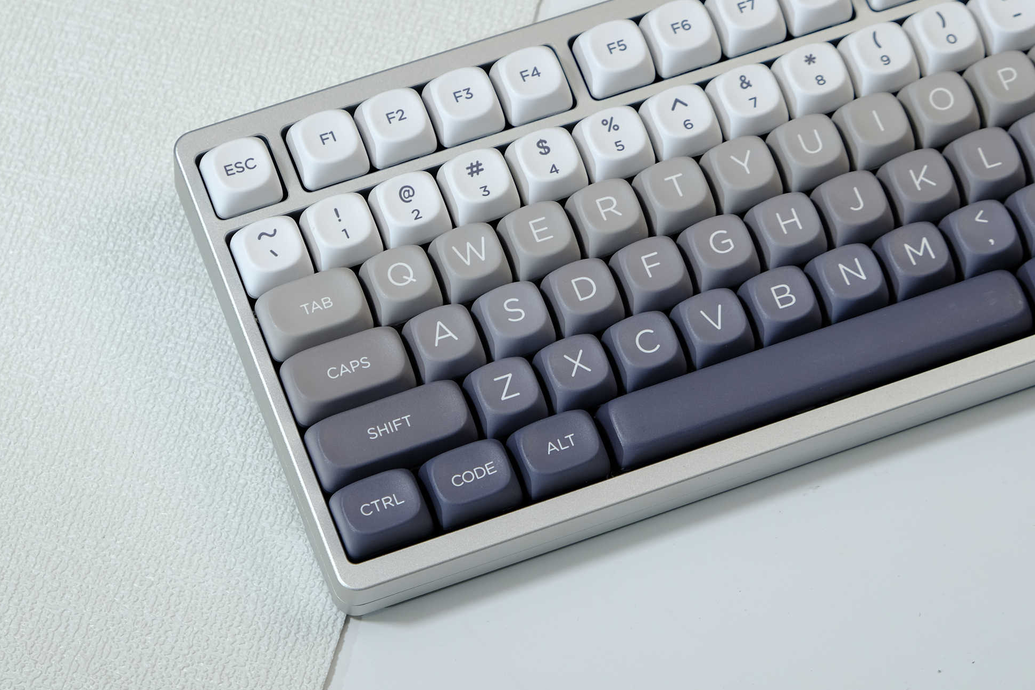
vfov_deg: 10.7
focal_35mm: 128
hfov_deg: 16.0
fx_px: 3680
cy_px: 306
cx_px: 450
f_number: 5.6
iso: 250
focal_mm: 55
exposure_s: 1/60
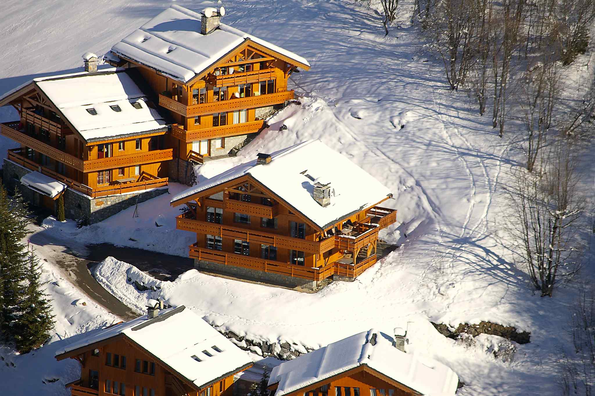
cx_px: 298
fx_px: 4954
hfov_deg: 6.9
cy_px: 198
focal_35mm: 300
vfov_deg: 4.6
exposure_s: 1/1000
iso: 200
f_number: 5.6
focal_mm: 200
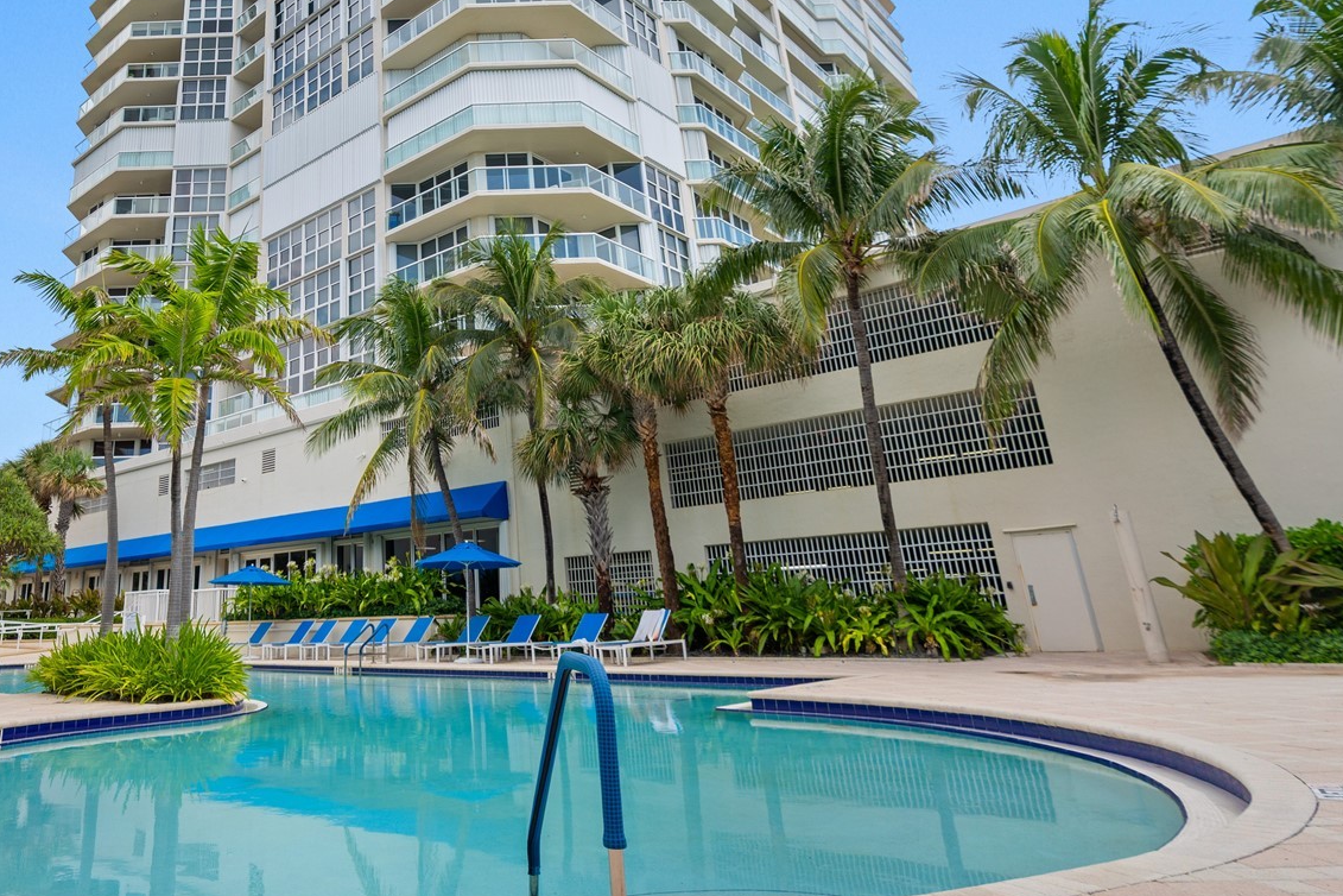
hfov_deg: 70.9
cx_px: 416
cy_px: 292
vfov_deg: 52.0
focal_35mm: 24
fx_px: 895
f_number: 5
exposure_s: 1/60
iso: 100
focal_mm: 16
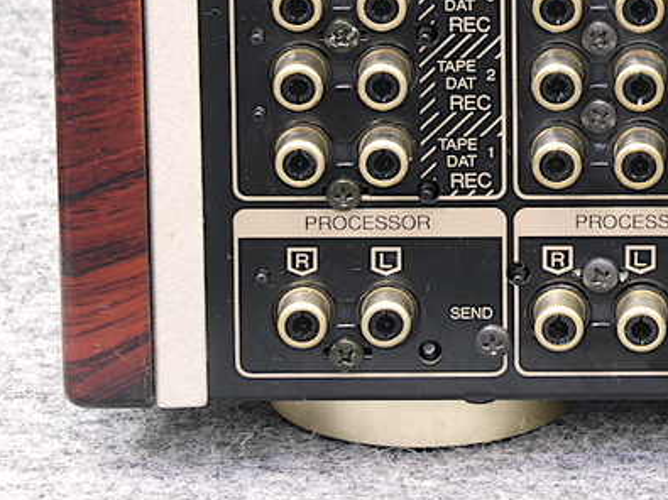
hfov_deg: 4.1
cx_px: 753
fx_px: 9376
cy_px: -7
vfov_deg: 3.1
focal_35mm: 486
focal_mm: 35.8
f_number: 5.6
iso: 100
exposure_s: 2
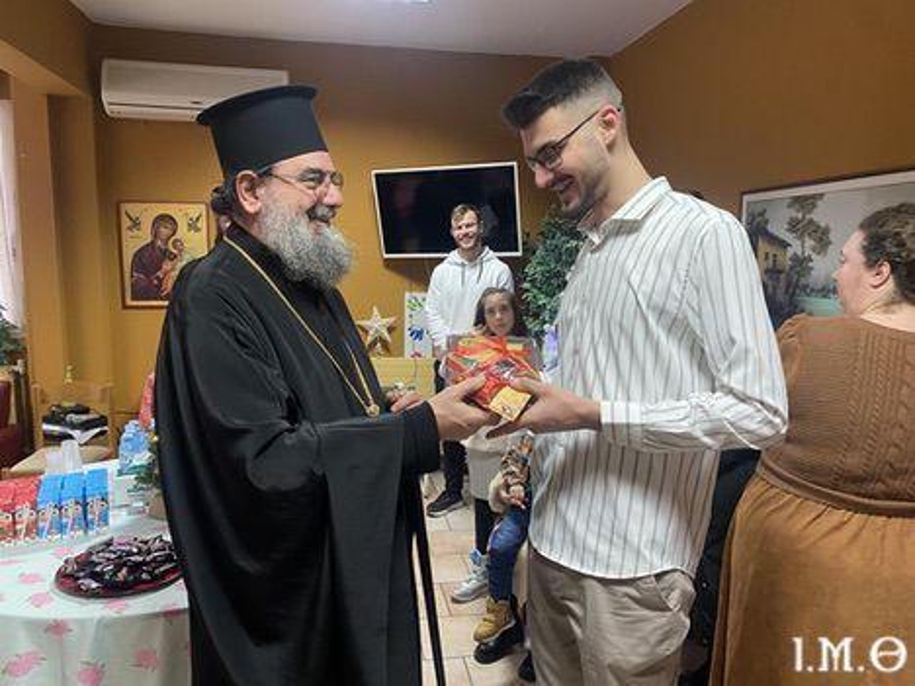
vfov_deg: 53.1
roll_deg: -1.3
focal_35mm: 26
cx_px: 458
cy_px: 343
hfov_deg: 67.3
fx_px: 687
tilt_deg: -7.3
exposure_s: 1/50
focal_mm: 4.25
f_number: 1.8
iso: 200
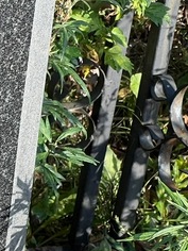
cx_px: -217
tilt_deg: -33.0
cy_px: 250
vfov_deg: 7.6
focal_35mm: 261
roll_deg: -1.5
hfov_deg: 5.5
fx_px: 1890
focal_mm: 9
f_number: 2.8
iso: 32
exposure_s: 1/249
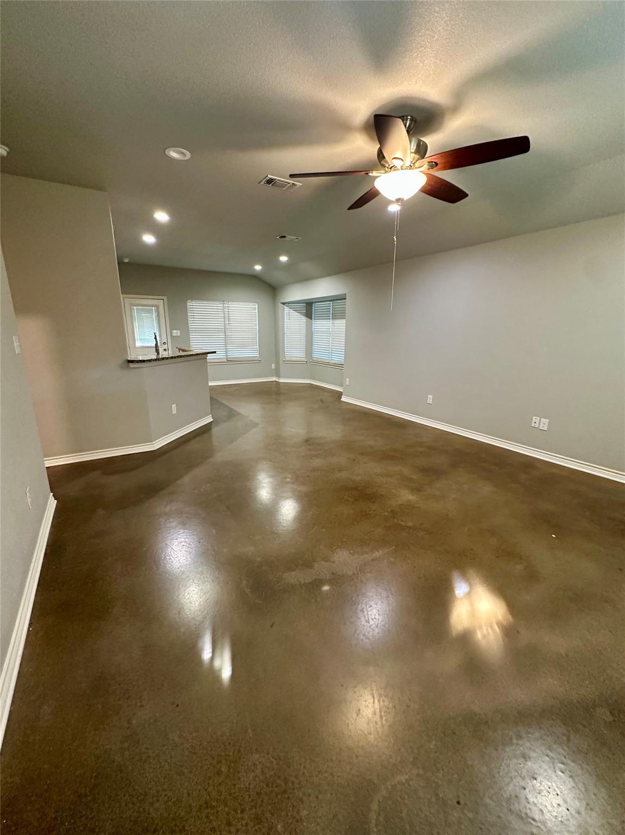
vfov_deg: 102.1
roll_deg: -0.8
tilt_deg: -11.0
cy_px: 418
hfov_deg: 85.6
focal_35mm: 14
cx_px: 312
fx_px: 337
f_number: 2.2
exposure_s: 1/60
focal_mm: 2.22
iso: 400
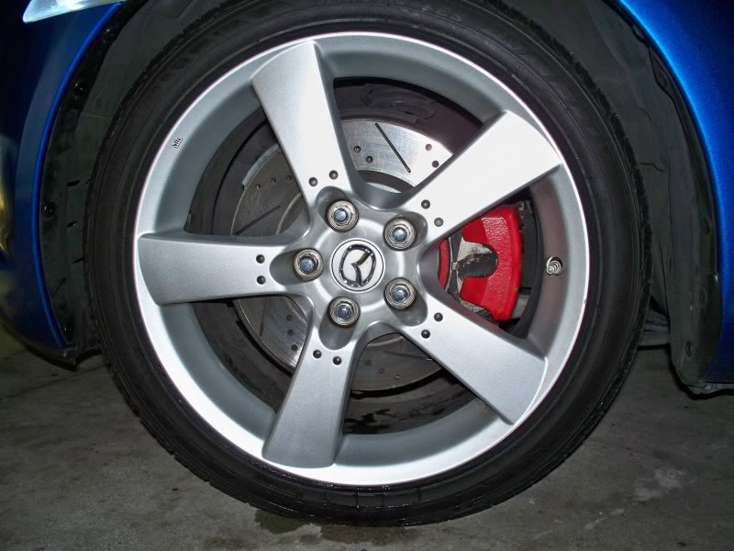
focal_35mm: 35
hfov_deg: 52.6
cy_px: 276
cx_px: 367
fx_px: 742
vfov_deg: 40.7
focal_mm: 7.54
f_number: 2.8
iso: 200
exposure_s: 1/30
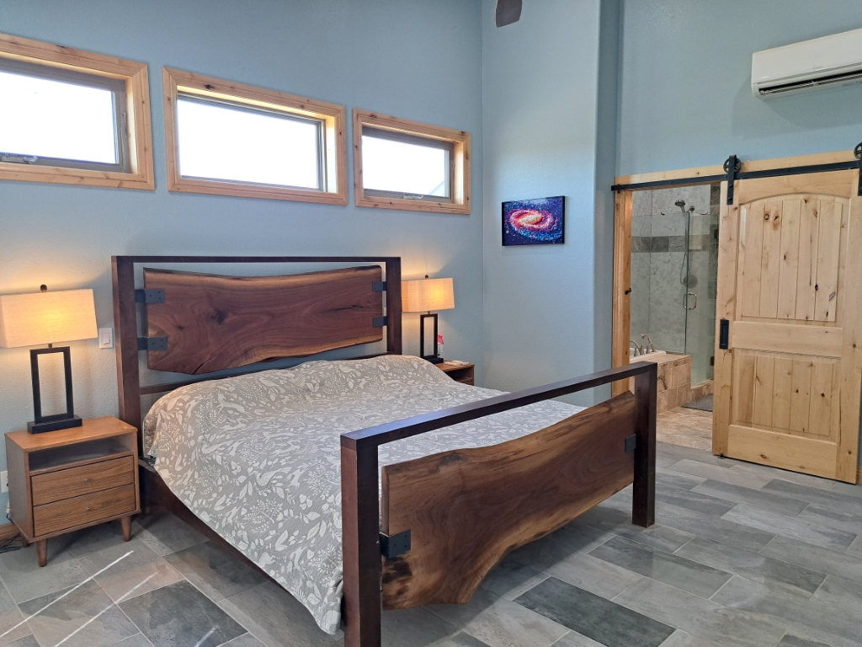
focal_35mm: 24
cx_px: 431
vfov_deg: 56.8
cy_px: 324
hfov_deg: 71.6
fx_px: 598
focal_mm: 5.23
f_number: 1.8
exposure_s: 1/60
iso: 160
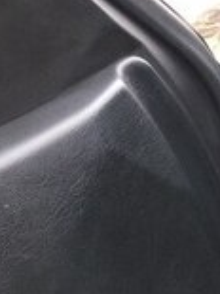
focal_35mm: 93
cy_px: 370
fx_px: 789
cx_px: 302
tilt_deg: -31.9
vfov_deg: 19.6
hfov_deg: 15.0
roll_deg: +5.2
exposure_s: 1/33
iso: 64
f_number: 2.2
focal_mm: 4.15
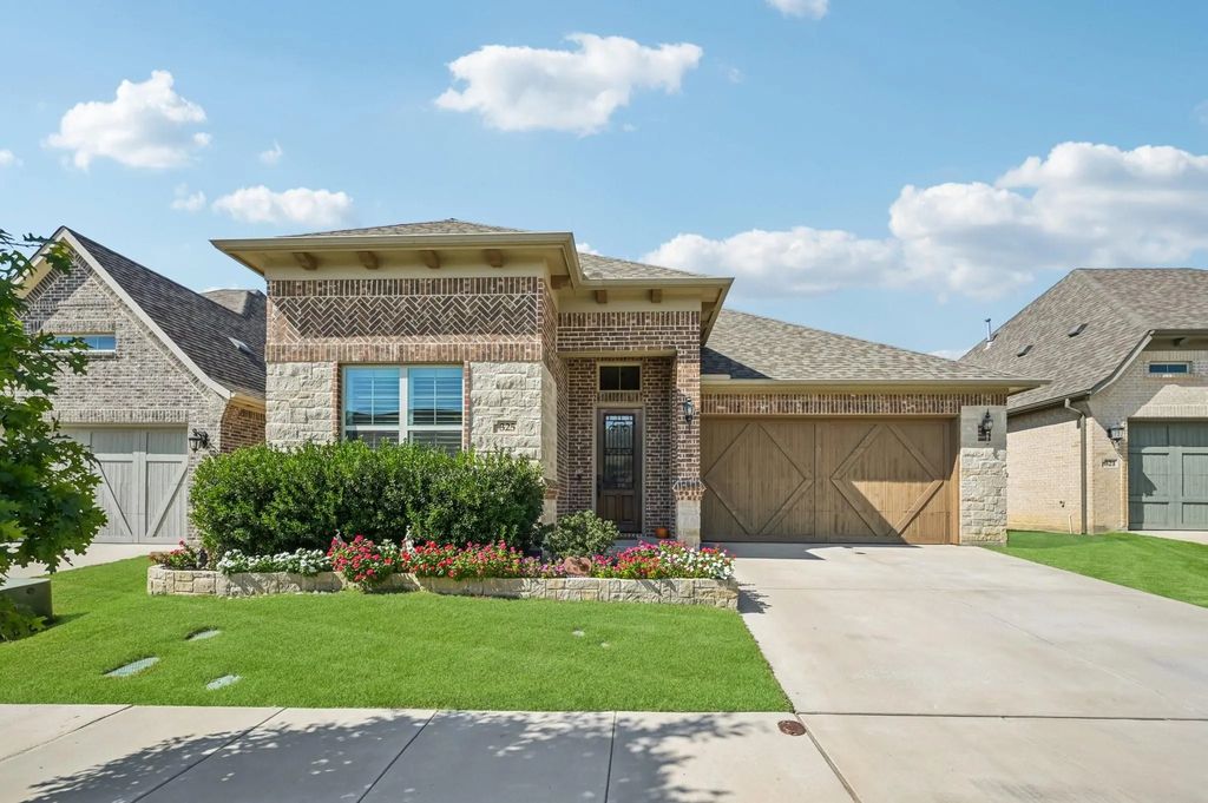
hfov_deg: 104.3
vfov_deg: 81.1
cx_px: 604
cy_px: 402
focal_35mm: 14
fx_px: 469
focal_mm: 14
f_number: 9
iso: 250
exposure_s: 1/640
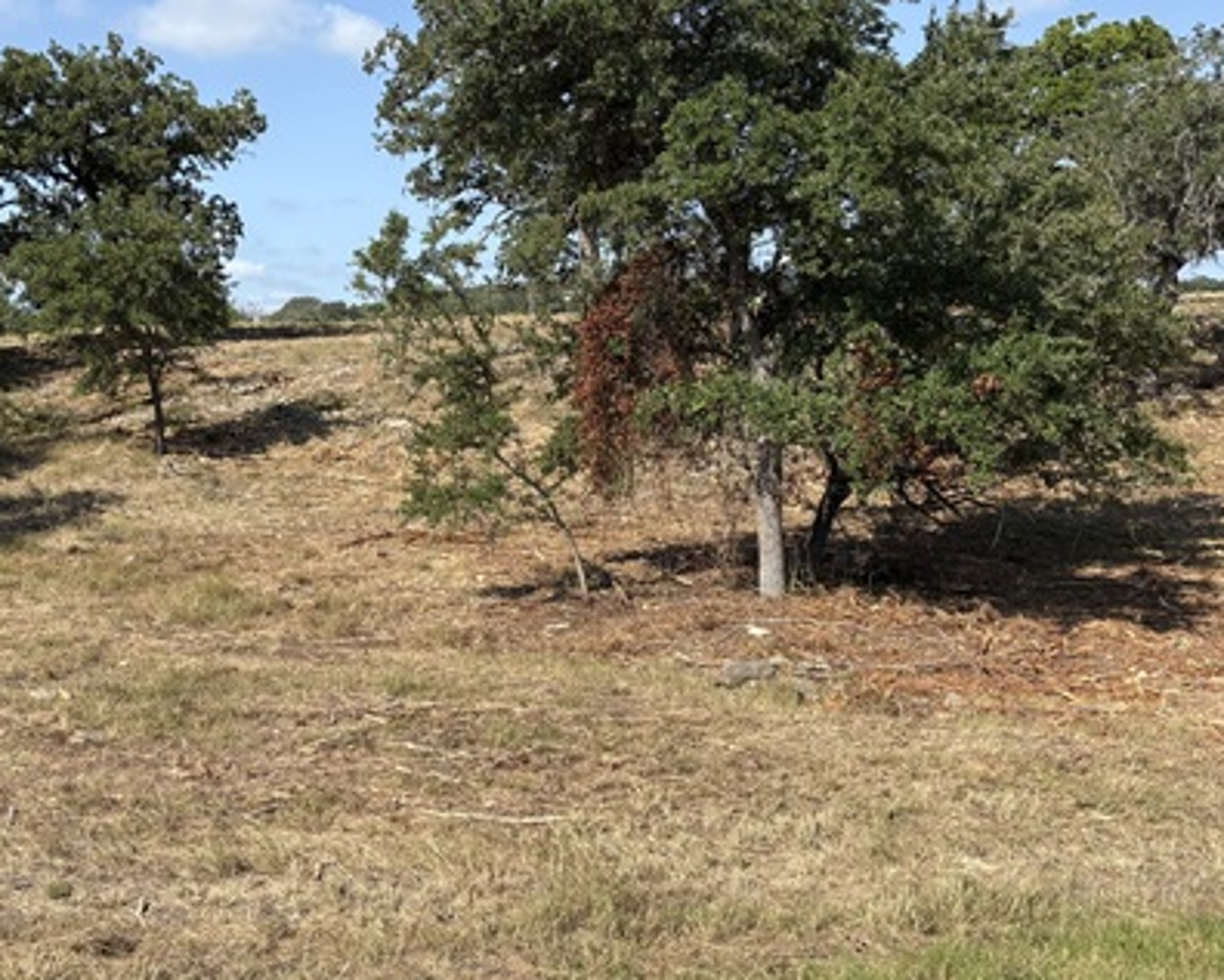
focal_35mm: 41
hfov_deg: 44.4
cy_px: 414
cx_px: 464
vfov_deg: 36.4
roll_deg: +1.6
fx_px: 1486
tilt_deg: -2.0
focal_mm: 5.96
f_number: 1.6
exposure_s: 1/2639
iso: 50
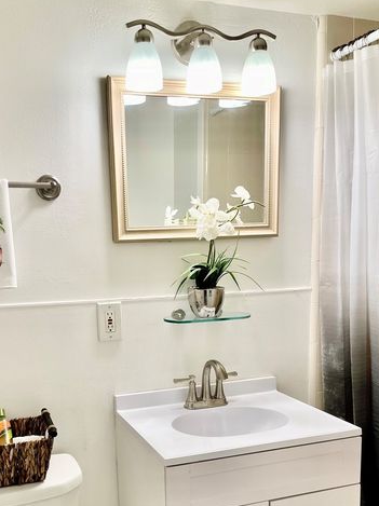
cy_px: 333
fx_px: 541
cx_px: 149
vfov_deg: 49.4
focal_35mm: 37
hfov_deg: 38.4
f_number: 1.6
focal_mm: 4.2
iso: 64
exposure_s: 1/120
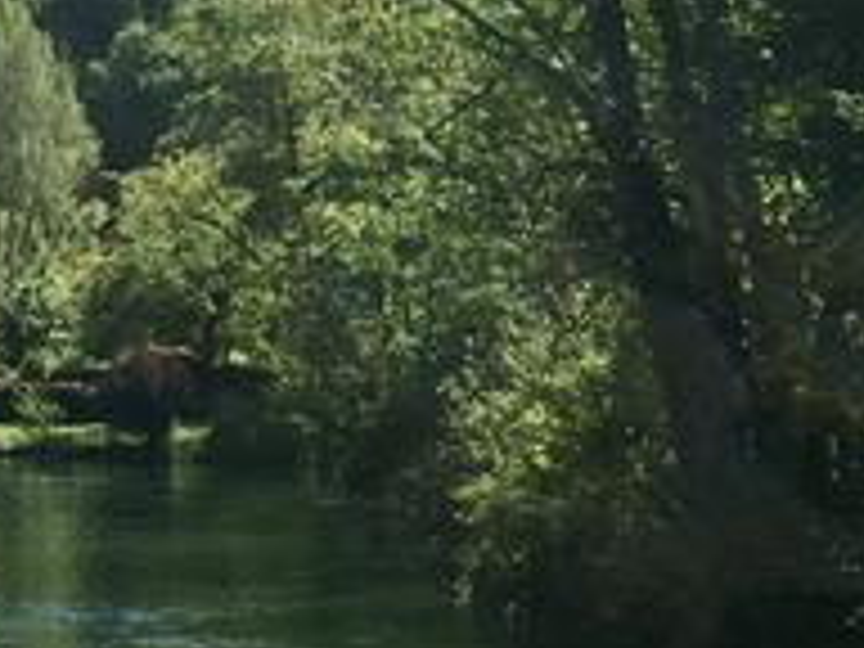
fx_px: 3020
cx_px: 148
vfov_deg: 11.9
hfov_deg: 16.1
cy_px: -202
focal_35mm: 121
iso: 25
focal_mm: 4.15
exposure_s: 1/1672
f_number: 2.2
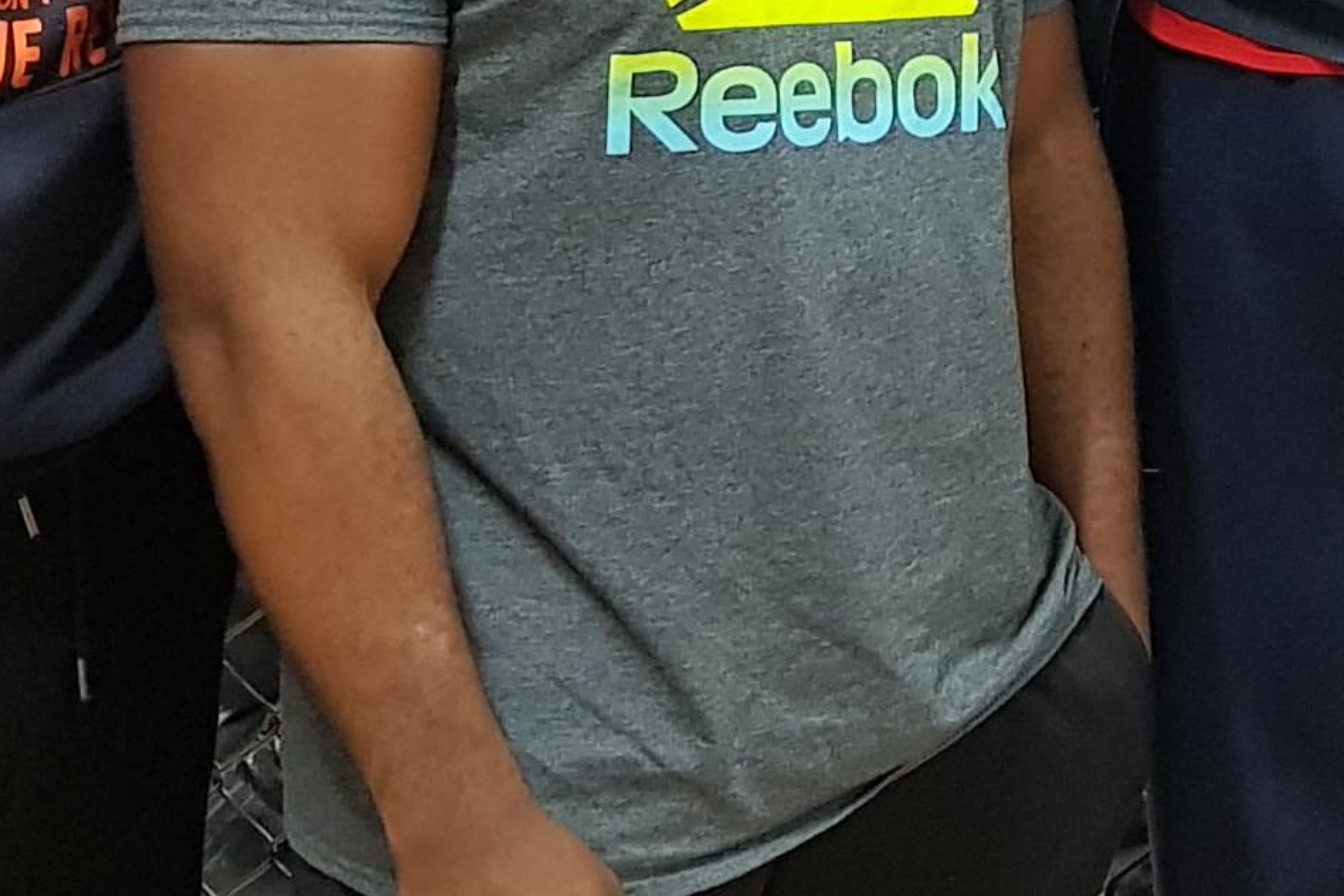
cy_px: -464
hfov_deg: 16.3
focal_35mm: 115
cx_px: 2009
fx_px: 4293
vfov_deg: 11.4
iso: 200
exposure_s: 1/25
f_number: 1.7
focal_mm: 4.2
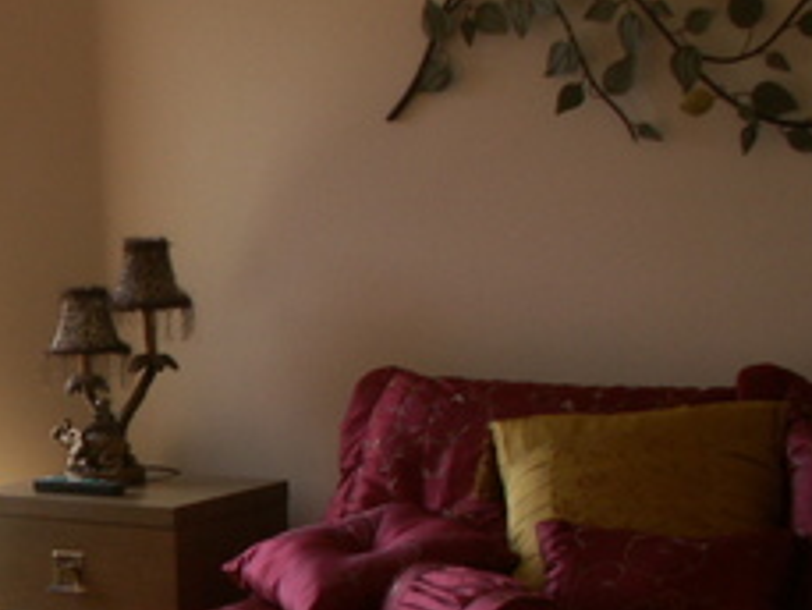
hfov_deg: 17.8
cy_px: 532
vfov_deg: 14.4
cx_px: -300
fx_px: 2394
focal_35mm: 102
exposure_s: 1/60
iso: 50
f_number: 3.5
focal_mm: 5.86
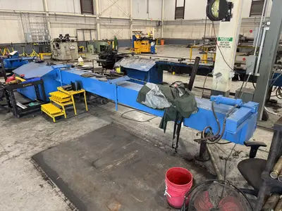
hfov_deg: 71.6
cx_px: 141
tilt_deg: -19.7
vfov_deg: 56.8
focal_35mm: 24
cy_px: 106
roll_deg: -0.2
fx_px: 196
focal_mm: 6.76
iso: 160
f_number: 1.78
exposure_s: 1/60
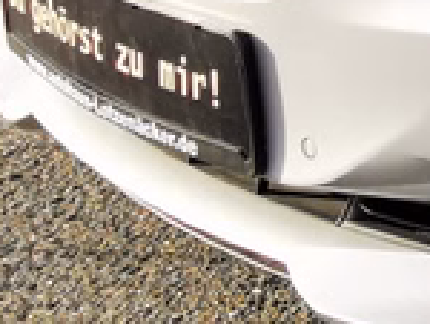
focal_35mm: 128
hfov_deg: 12.6
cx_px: 978
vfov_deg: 11.0
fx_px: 1593
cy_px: -227
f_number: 2.2
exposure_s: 1/452
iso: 50
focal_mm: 2.26
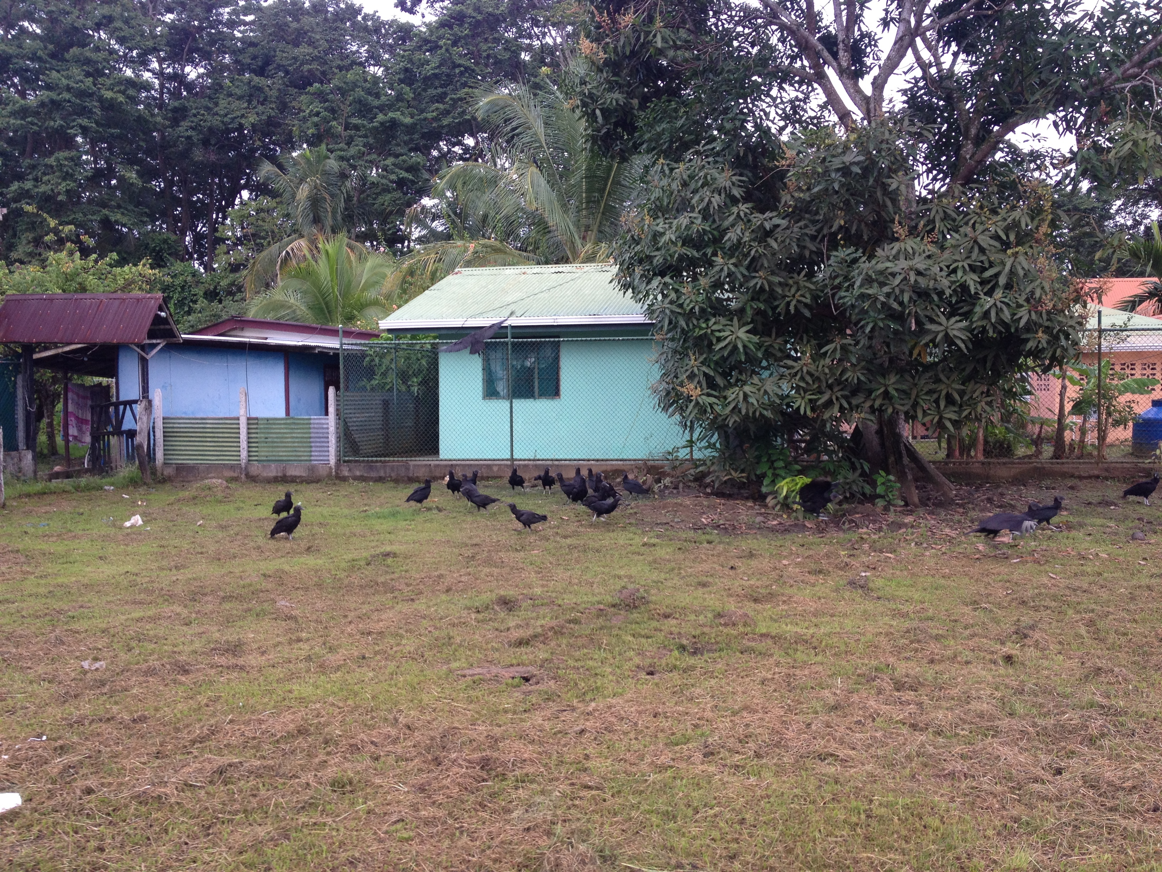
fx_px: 1175
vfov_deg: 40.7
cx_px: 581
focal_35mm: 35
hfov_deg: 52.6
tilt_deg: -4.7
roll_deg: -0.6
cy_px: 436
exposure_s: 1/120
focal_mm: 4.28
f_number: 2.4
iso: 64
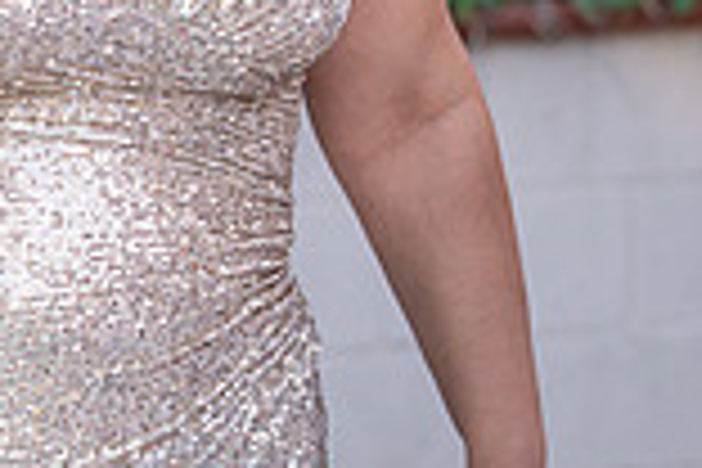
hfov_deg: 6.2
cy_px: -194
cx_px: 108
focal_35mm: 334
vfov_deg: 4.1
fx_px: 6512
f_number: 4
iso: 800
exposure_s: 1/250
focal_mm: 90
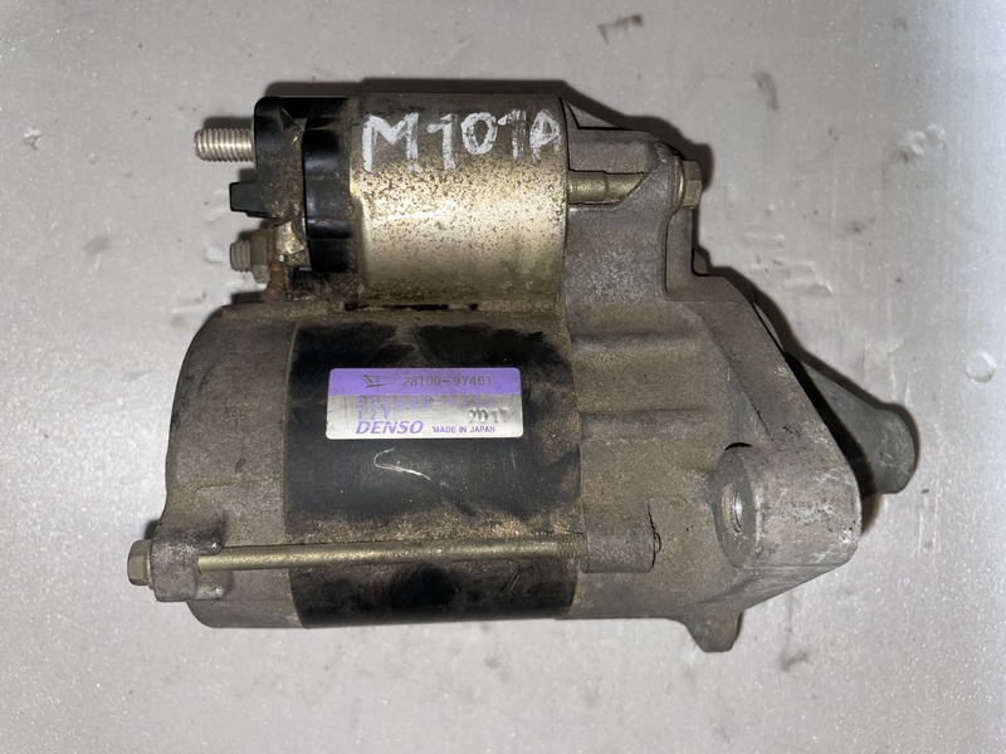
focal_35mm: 26
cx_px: 503
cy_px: 377
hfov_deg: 67.3
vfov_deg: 53.1
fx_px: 756
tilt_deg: -83.3
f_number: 1.6
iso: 50
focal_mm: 4.2
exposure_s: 1/20
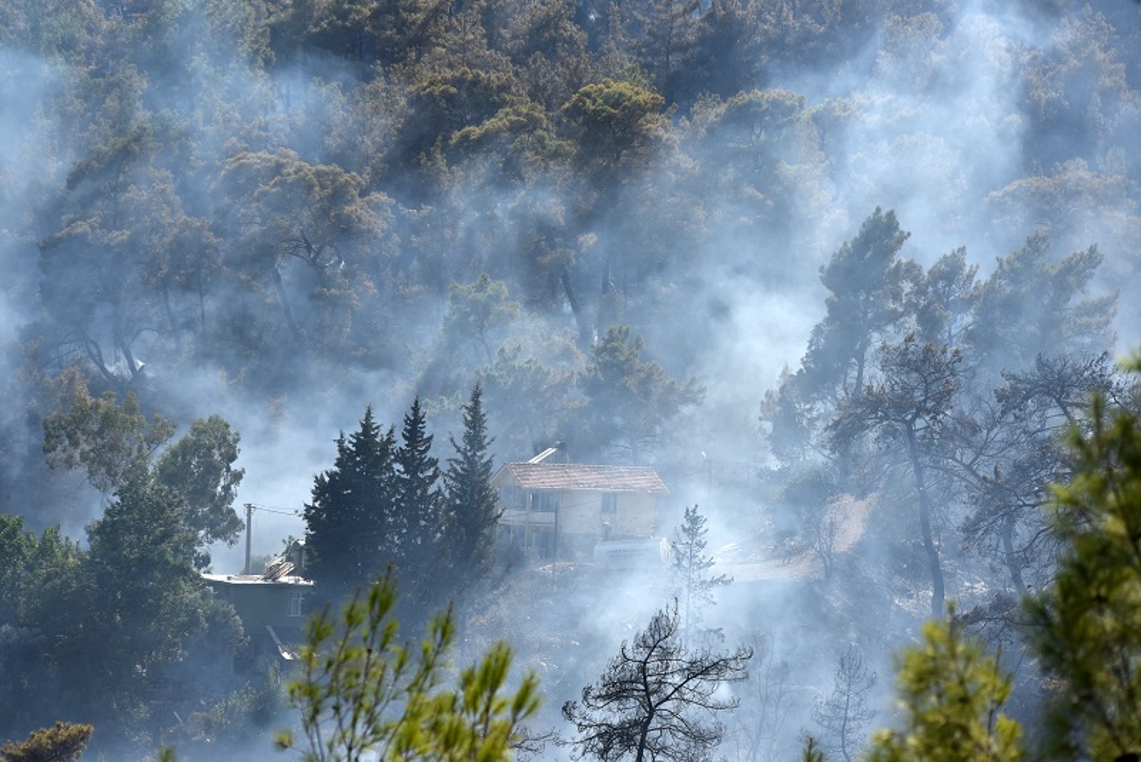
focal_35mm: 175
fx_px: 5548
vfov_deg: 7.9
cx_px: 570
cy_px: 381
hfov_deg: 11.7
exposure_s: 1/3200
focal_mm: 175
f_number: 5
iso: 200
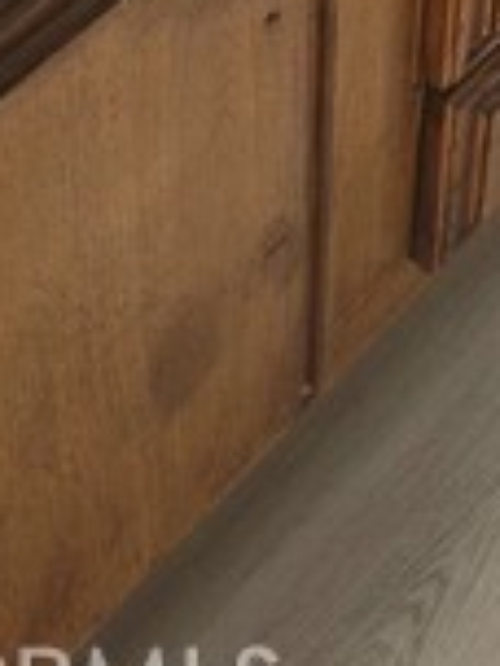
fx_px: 1868
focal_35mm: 97
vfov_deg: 16.0
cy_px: -653
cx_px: 123
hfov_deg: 15.2
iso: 12
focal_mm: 6.3
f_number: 1.7
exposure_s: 1/214
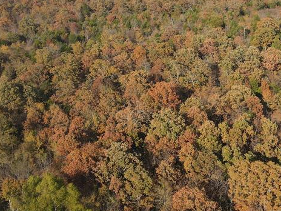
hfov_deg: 35.4
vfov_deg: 27.5
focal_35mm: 53
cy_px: 95
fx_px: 430
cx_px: 211
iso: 100
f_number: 2.8
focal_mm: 4.5
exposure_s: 1/500
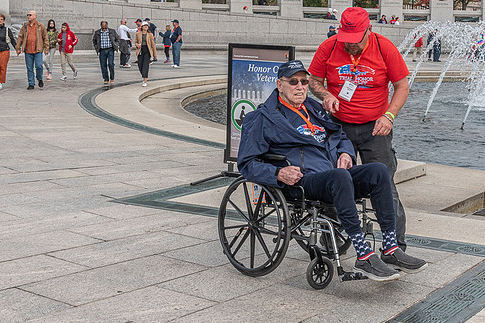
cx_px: 294
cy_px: 105
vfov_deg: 21.1
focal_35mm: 64
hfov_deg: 31.3
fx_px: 862
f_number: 10
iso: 500
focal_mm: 40
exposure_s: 1/400
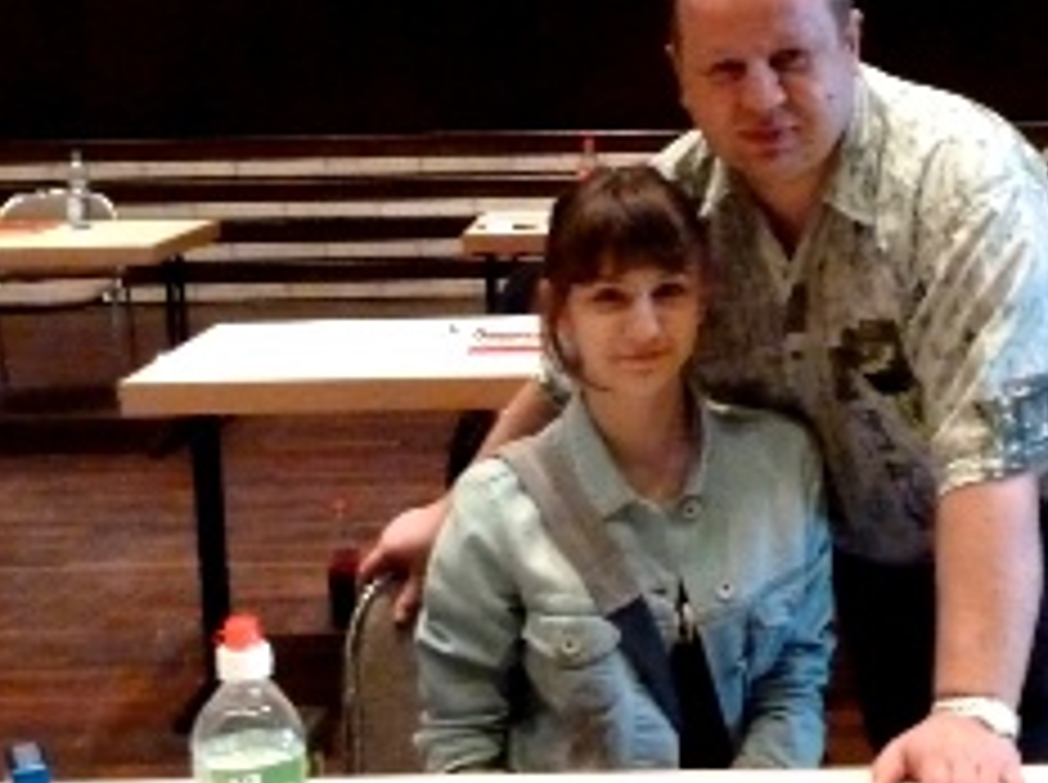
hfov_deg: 43.3
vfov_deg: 33.5
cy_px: 364
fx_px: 1300
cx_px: 697
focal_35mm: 43
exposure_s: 1/15
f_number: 3.3
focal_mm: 4.1
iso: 1000
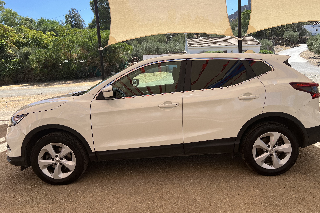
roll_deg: +2.1
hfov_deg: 65.5
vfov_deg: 46.4
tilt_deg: -8.3
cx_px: 164
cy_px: 108
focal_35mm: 28
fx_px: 249
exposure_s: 1/2208
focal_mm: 5.7
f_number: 1.5
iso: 50
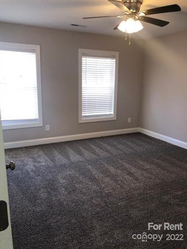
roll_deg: -0.6
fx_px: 202
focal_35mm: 28
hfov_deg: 49.7
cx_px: 94
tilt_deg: -12.8
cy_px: 124
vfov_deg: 63.4
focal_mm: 3.99
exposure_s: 1/30
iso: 32
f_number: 1.8
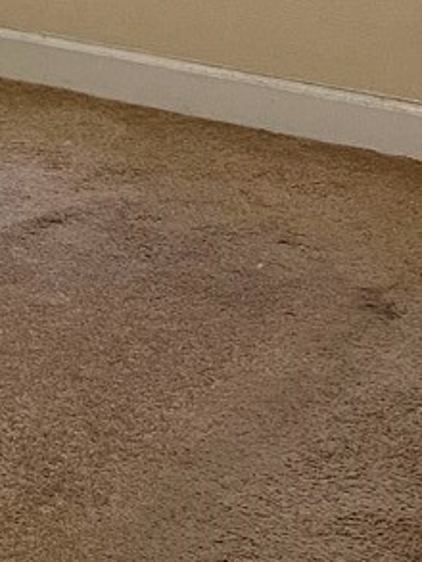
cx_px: -483
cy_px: -190
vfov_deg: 13.3
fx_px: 2306
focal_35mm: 142
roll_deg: +0.6
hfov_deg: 9.6
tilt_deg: -11.4
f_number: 1.8
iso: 200
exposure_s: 1/60
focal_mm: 4.25
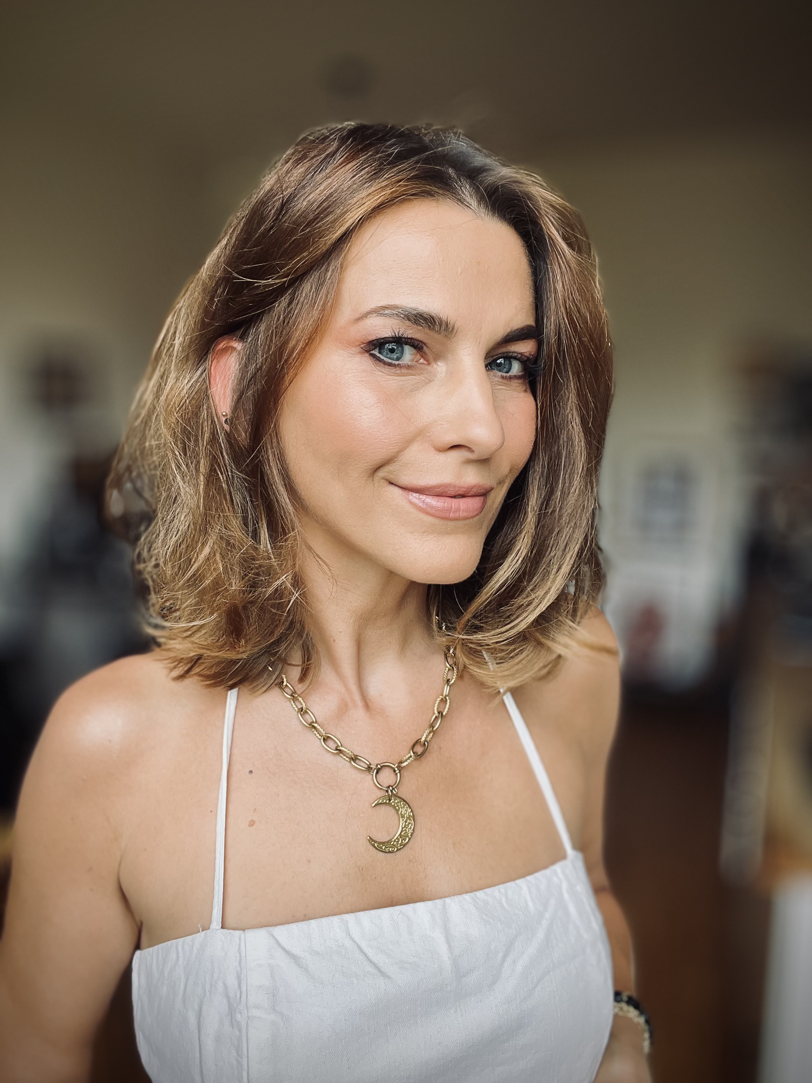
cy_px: 542
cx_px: 406
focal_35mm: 30
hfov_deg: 46.8
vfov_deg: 60.0
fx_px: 938
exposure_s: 1/121
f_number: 2.2
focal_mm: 2.71
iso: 64
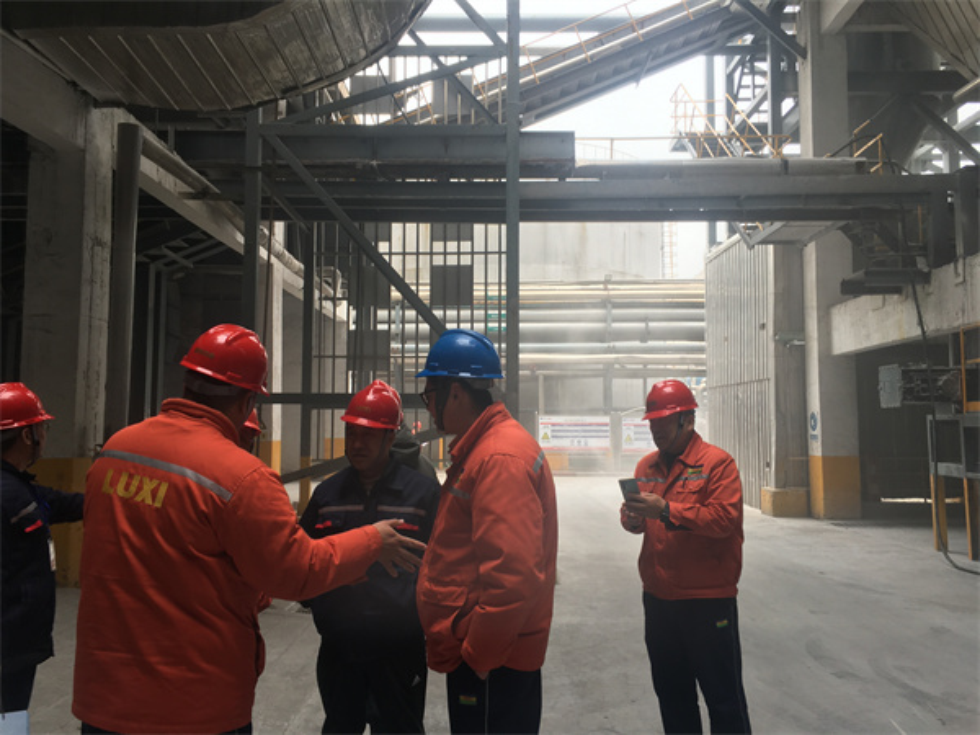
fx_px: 821
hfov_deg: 61.7
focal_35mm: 29
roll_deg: -1.3
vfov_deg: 48.2
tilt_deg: +6.1
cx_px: 490
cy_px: 368
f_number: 2.2
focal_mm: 4.15
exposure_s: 1/108
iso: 25
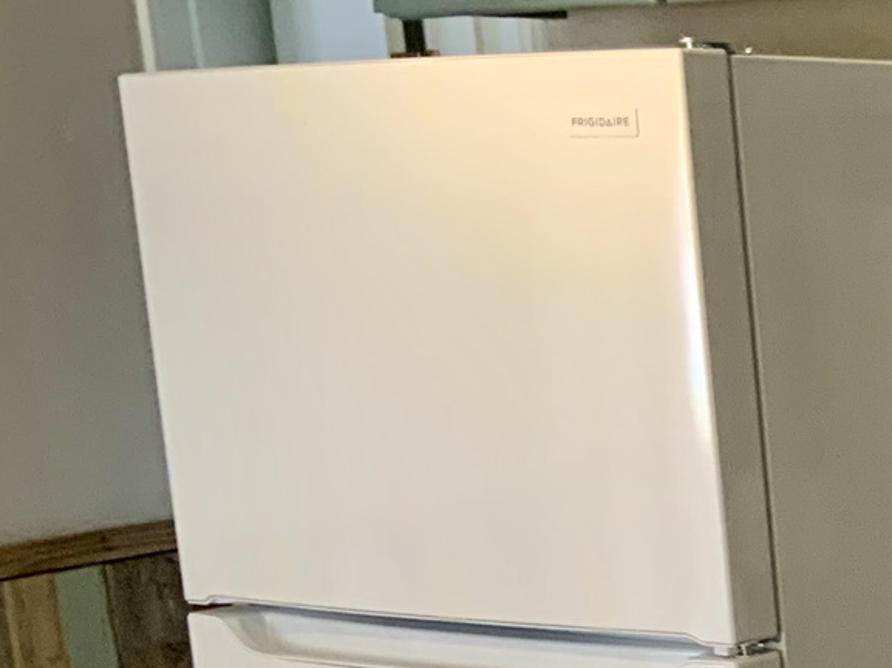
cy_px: 864
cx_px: 1481
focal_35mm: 103
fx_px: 2652
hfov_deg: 16.7
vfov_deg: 13.8
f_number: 1.8
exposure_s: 1/60
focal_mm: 3
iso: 64
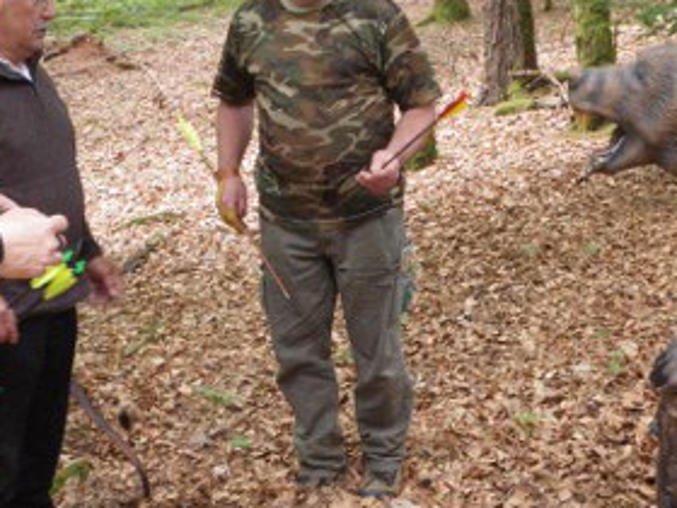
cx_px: 513
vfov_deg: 22.9
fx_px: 1252
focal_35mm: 64
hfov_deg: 29.8
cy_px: 215
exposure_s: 1/50
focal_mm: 5
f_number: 3.5
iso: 320
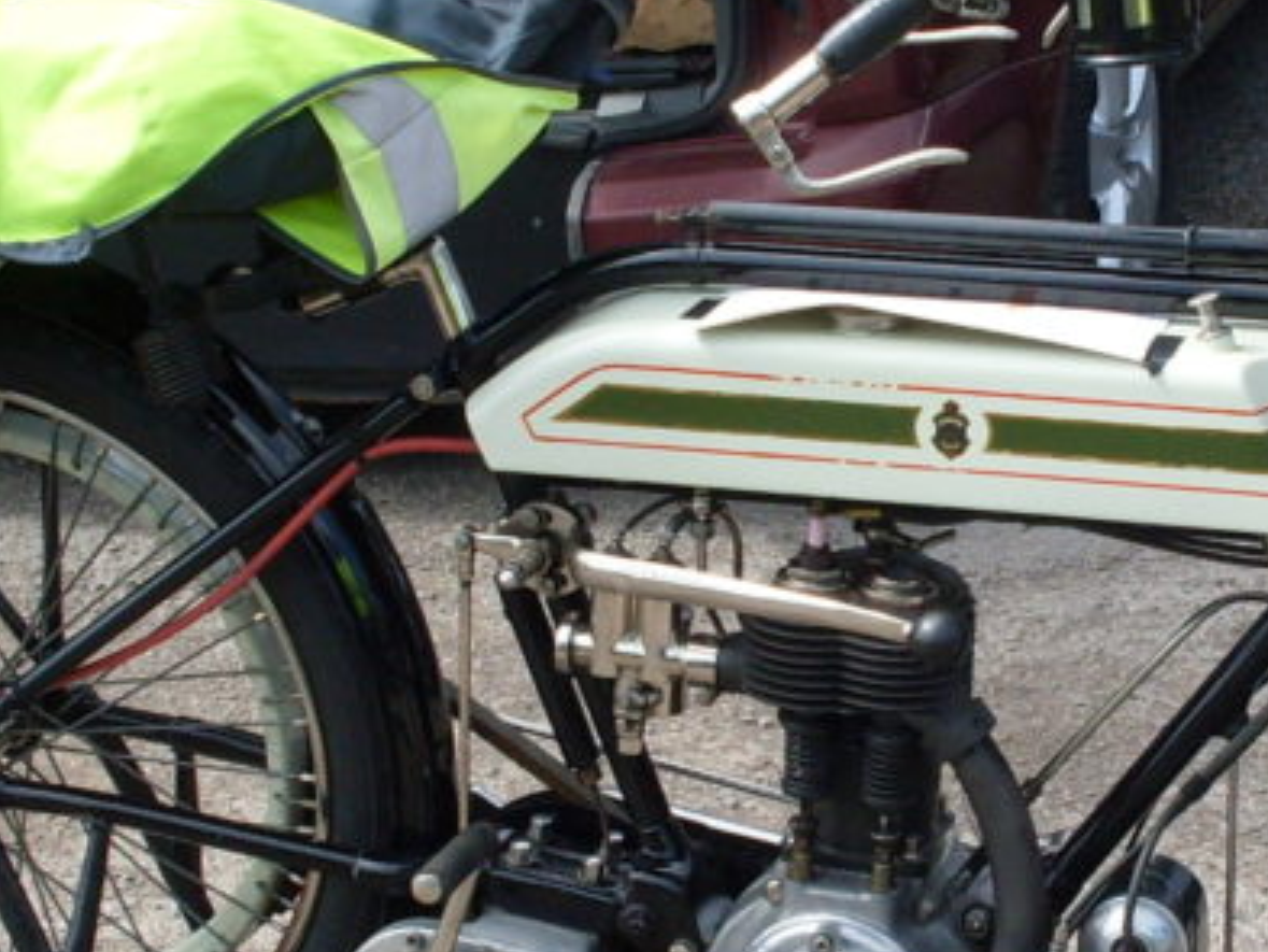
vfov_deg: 14.9
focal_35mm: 99
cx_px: 1078
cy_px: 655
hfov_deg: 19.5
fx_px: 3628
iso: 80
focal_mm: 6.3
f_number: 8.4
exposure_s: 1/90
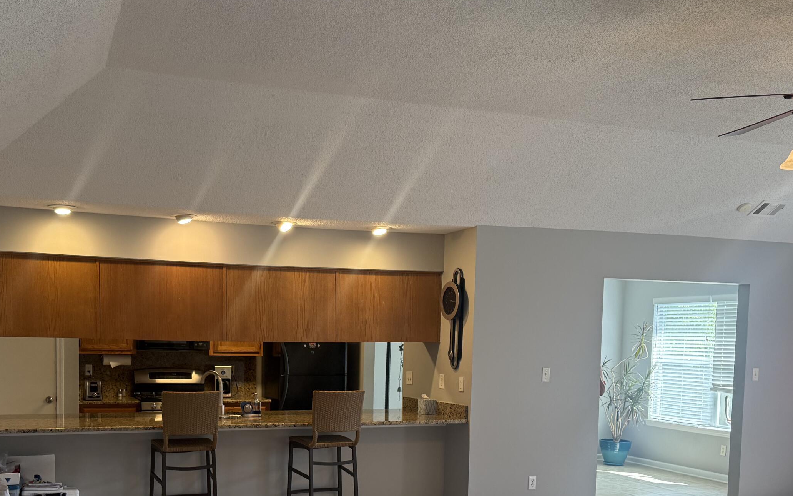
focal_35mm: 37
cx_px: 294
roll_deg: -0.3
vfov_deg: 33.3
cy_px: 403
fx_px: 800
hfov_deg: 52.2
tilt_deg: -3.9
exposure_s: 1/156
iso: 200
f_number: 1.78
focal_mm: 6.76
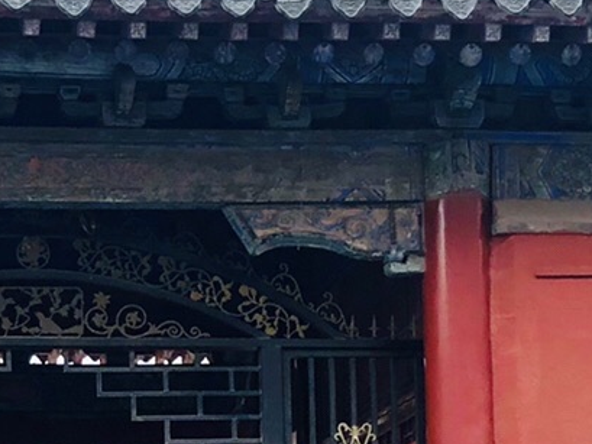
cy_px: 438
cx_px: 77
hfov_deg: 14.3
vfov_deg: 10.7
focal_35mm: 137
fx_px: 2344
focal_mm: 4
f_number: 1.8
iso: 20
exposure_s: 1/475
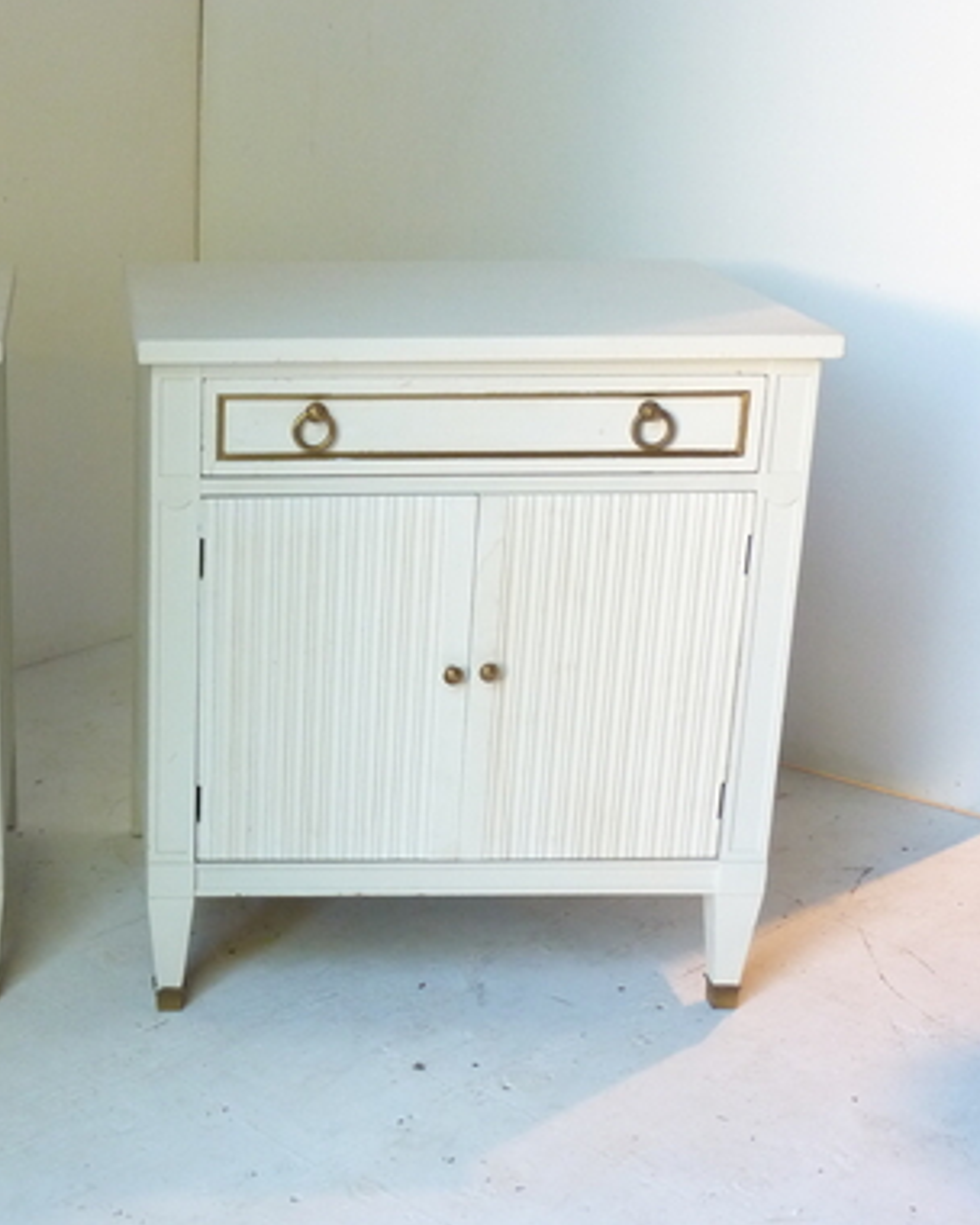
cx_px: 32
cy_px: 606
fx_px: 1958
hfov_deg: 26.8
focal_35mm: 54
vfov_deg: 34.7
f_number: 3.5
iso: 320
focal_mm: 5.7
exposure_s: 1/30
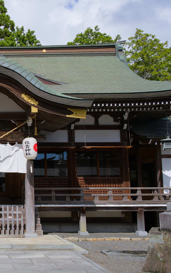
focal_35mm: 52
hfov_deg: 23.0
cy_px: 136
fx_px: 386
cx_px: -31
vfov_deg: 39.0
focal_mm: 33.5
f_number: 10
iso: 100
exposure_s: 1/80
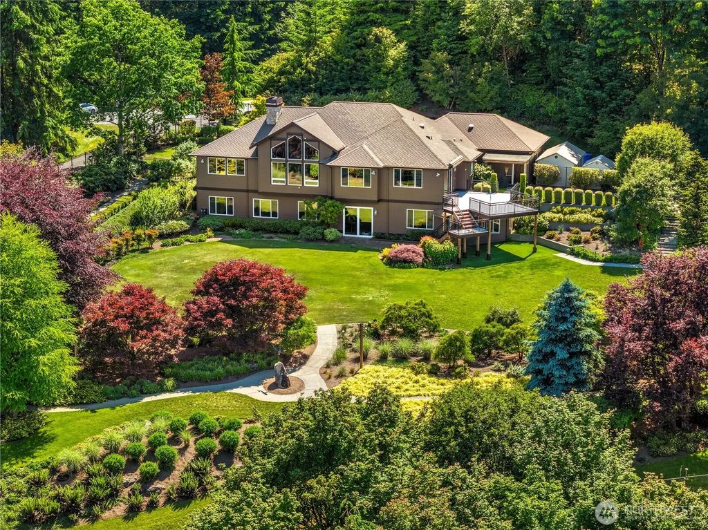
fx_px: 1431
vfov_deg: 21.0
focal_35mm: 70
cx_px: 354
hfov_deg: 27.8
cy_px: 265
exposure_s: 1/640
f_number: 2.8
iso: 100
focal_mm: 19.35
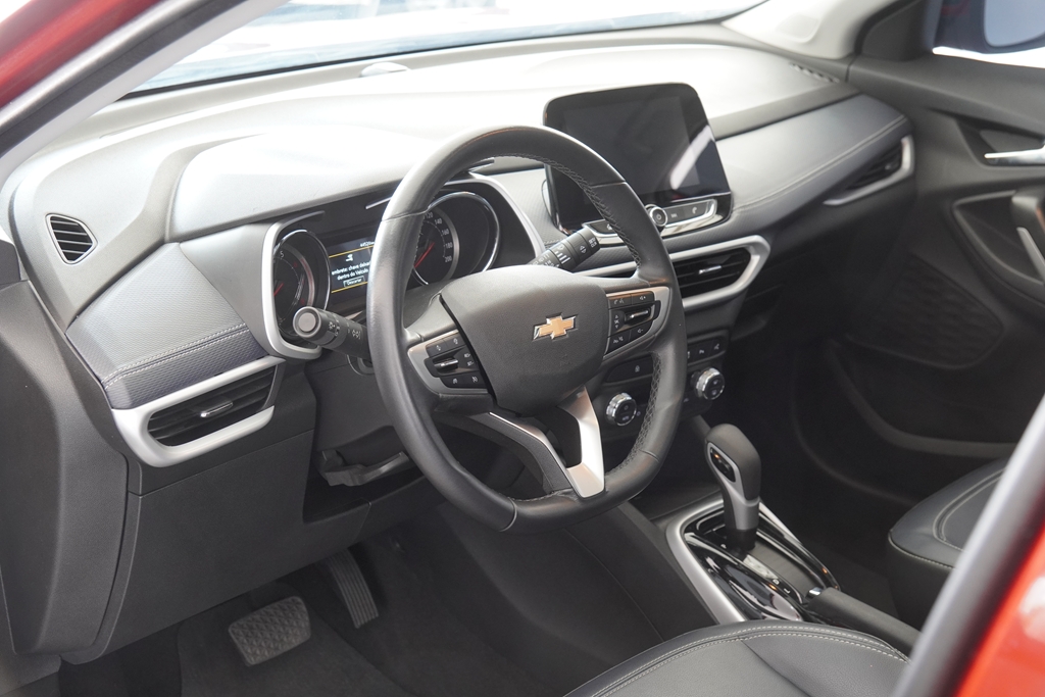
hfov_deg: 42.3
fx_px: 1350
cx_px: 522
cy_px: 348
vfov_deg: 29.0
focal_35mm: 46
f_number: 4
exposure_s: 1/60
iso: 800
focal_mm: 31
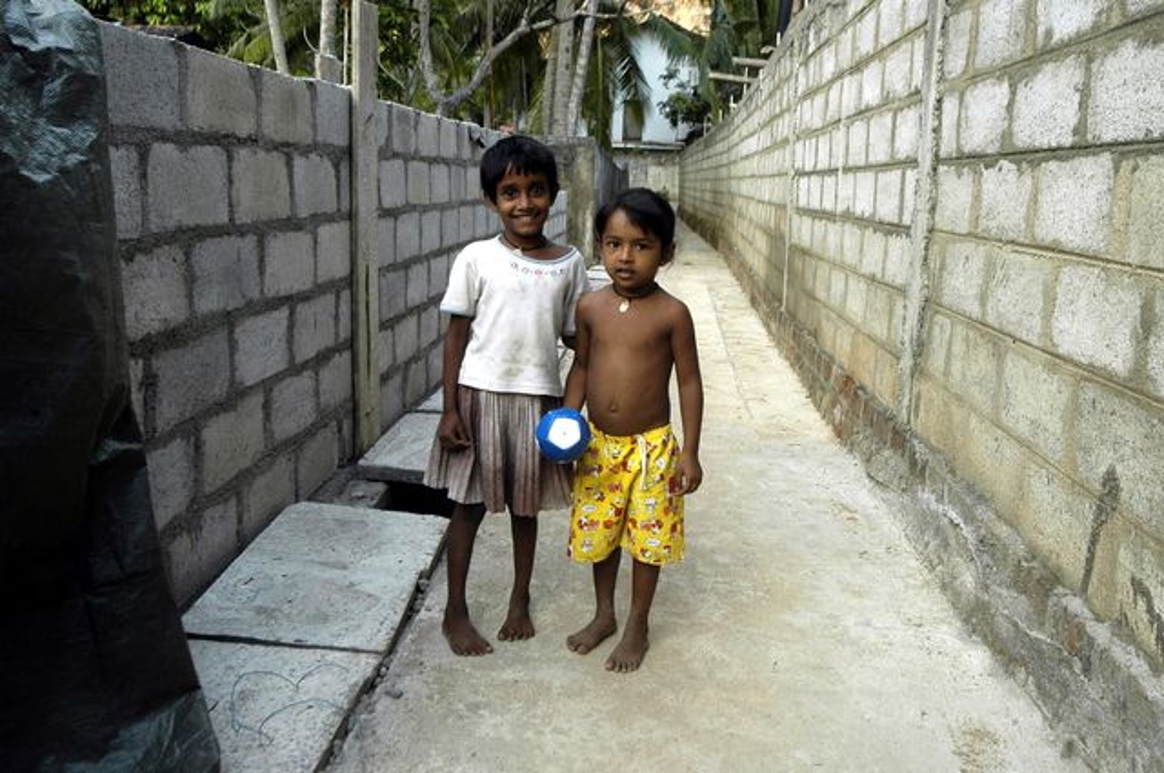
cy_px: 386
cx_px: 582
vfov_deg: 43.5
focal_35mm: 30
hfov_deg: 62.0
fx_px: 969
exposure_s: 1/125
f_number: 5.6
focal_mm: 20
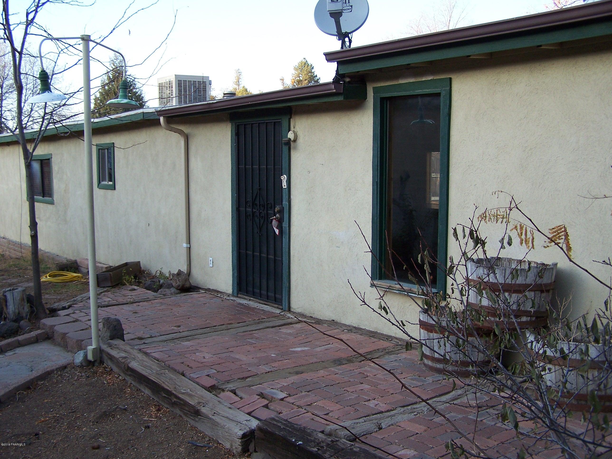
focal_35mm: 38
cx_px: 306
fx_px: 672
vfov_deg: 37.7
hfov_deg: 49.0
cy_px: 230
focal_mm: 6.3
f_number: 2.8
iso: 80
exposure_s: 1/180
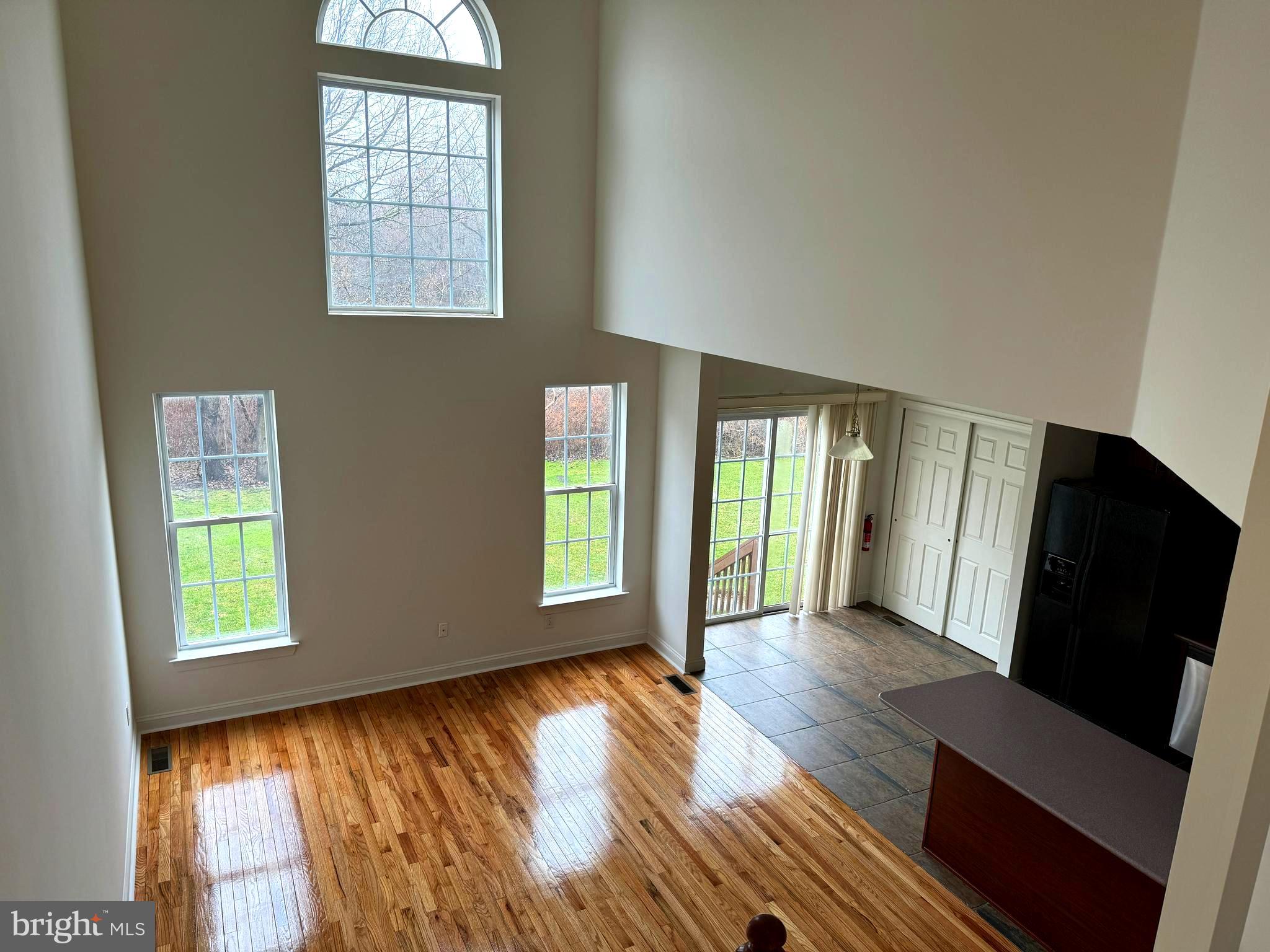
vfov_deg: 56.8
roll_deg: -2.4
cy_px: 476
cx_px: 635
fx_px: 881
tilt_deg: -13.7
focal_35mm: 24
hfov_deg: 71.6
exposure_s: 1/120
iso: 100
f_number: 1.78
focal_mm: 6.86
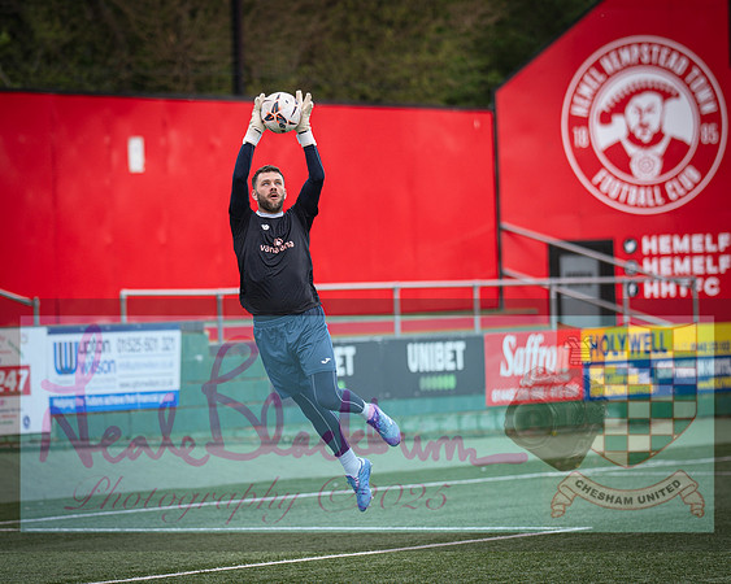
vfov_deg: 5.7
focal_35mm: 270
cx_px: 340
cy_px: 326
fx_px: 5840
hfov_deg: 7.2
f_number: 1.8
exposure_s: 1/1700
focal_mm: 135
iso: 100
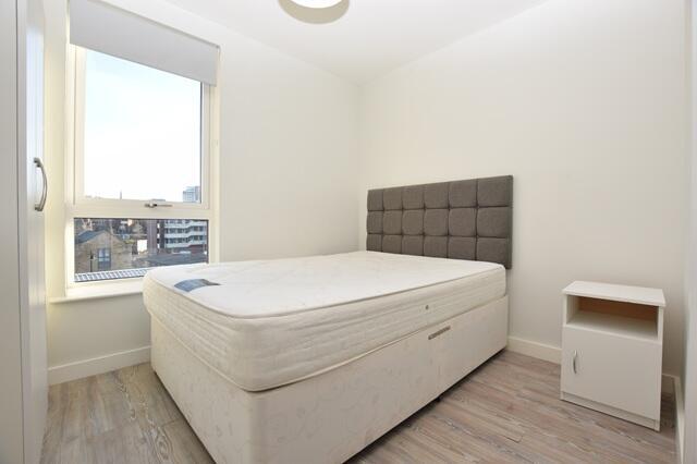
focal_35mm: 15
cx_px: 348
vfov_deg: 77.3
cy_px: 232
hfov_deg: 100.4
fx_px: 290
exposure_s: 1/125
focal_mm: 10
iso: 280
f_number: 5.6
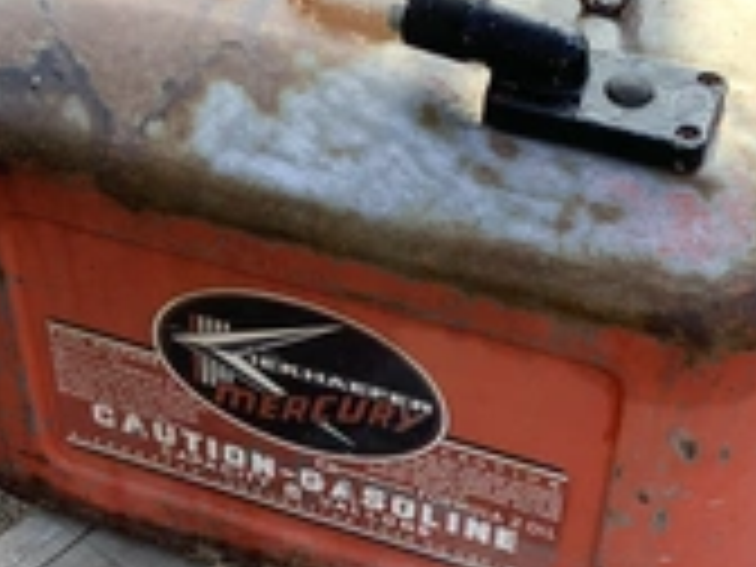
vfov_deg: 19.8
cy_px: 392
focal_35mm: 74
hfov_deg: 26.3
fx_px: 1616
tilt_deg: -46.5
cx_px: 405
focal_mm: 3.3
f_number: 2.4
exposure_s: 1/120
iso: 25
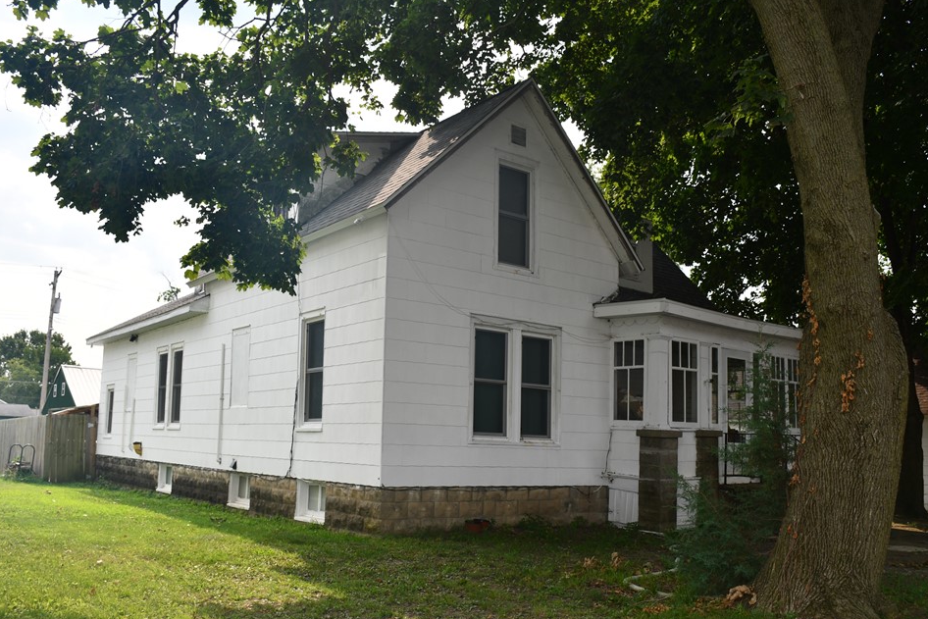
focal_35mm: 31
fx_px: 799
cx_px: 459
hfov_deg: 60.3
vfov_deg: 42.3
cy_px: 343
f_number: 6.3
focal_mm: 18
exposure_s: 1/250
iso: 100
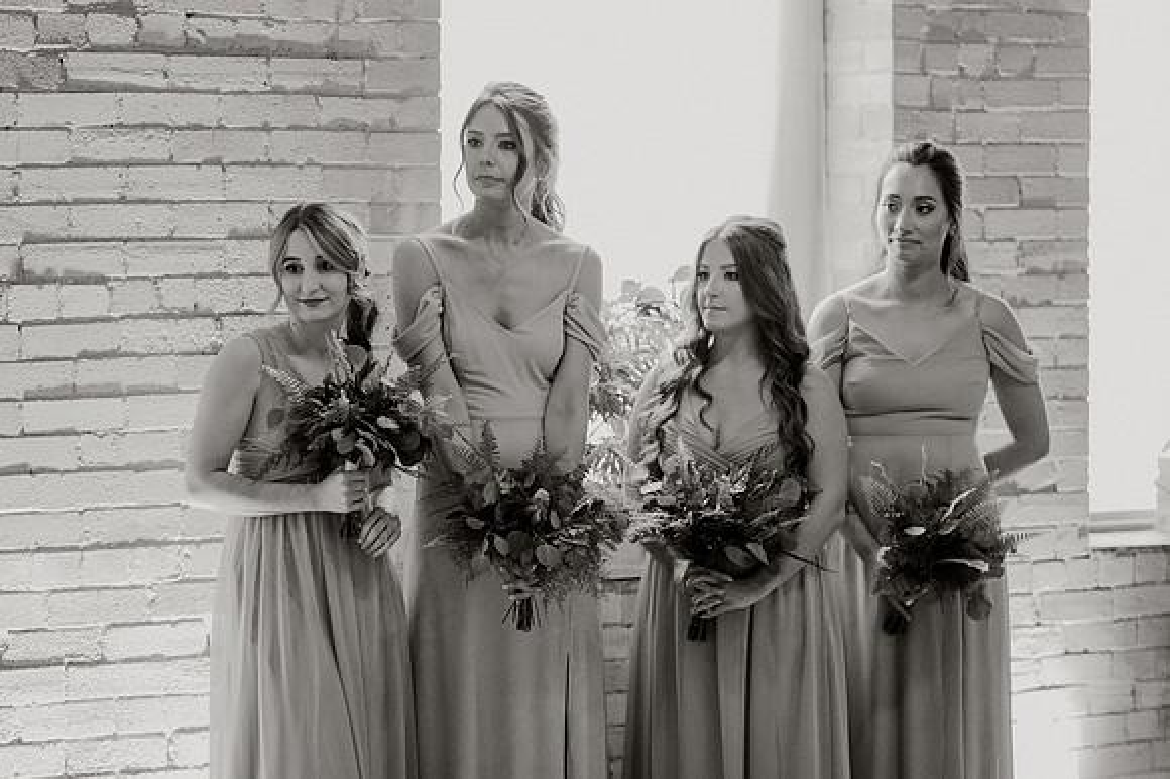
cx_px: 554
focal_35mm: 114
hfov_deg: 18.0
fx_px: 3692
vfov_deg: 12.0
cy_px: 413
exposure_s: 1/400
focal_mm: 105
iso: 2500
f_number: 2.2
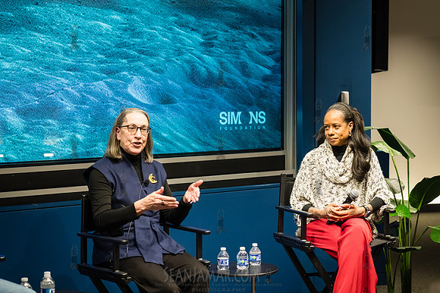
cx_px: 220
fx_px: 881
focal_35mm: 72
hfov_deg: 28.0
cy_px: 136
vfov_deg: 18.9
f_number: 3.5
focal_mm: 67
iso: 6400
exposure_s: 1/200
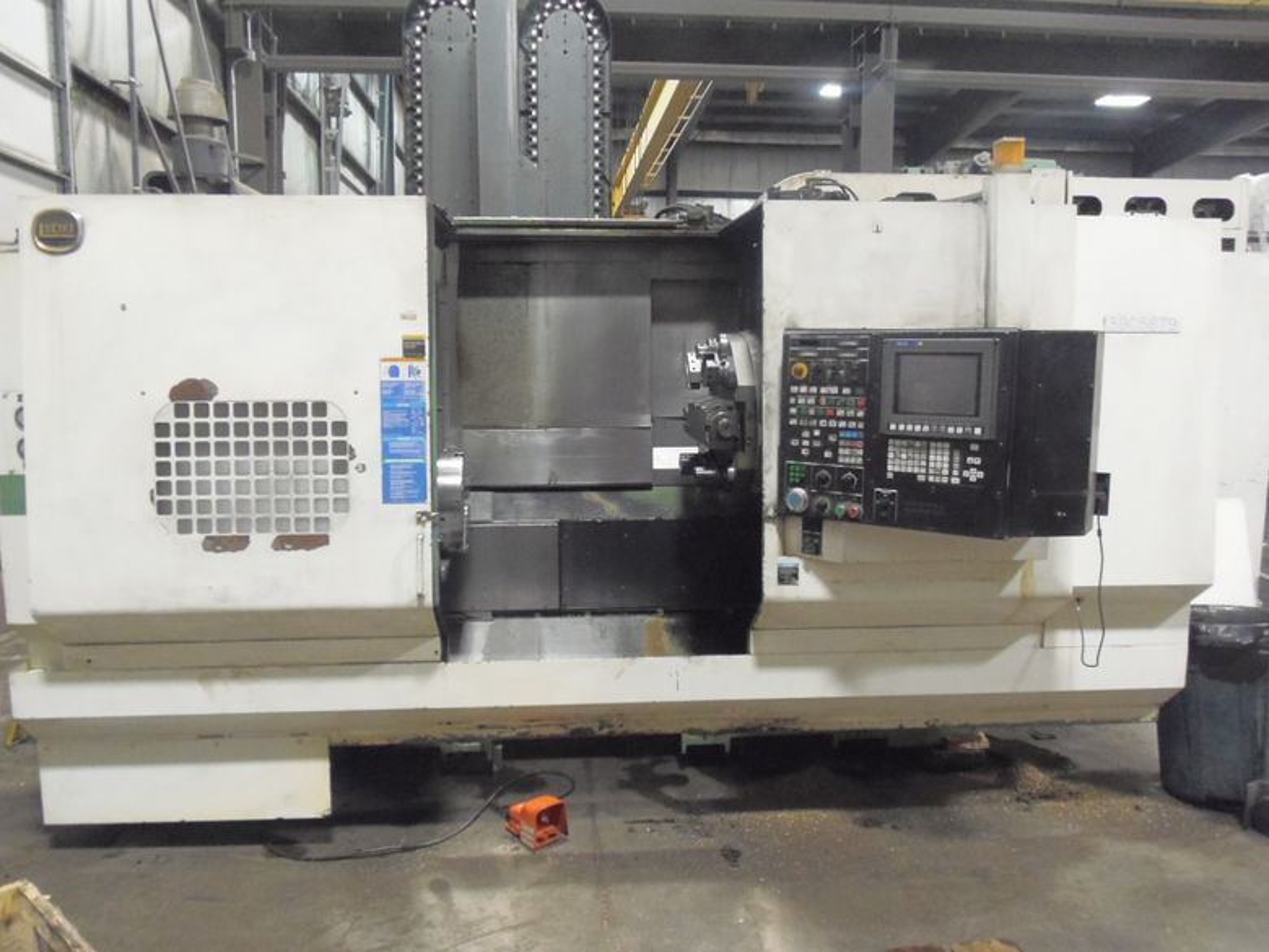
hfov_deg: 71.6
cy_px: 476
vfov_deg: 56.8
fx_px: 880
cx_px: 634
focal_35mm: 24
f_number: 2.9
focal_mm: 4.3
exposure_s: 1/8
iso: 640
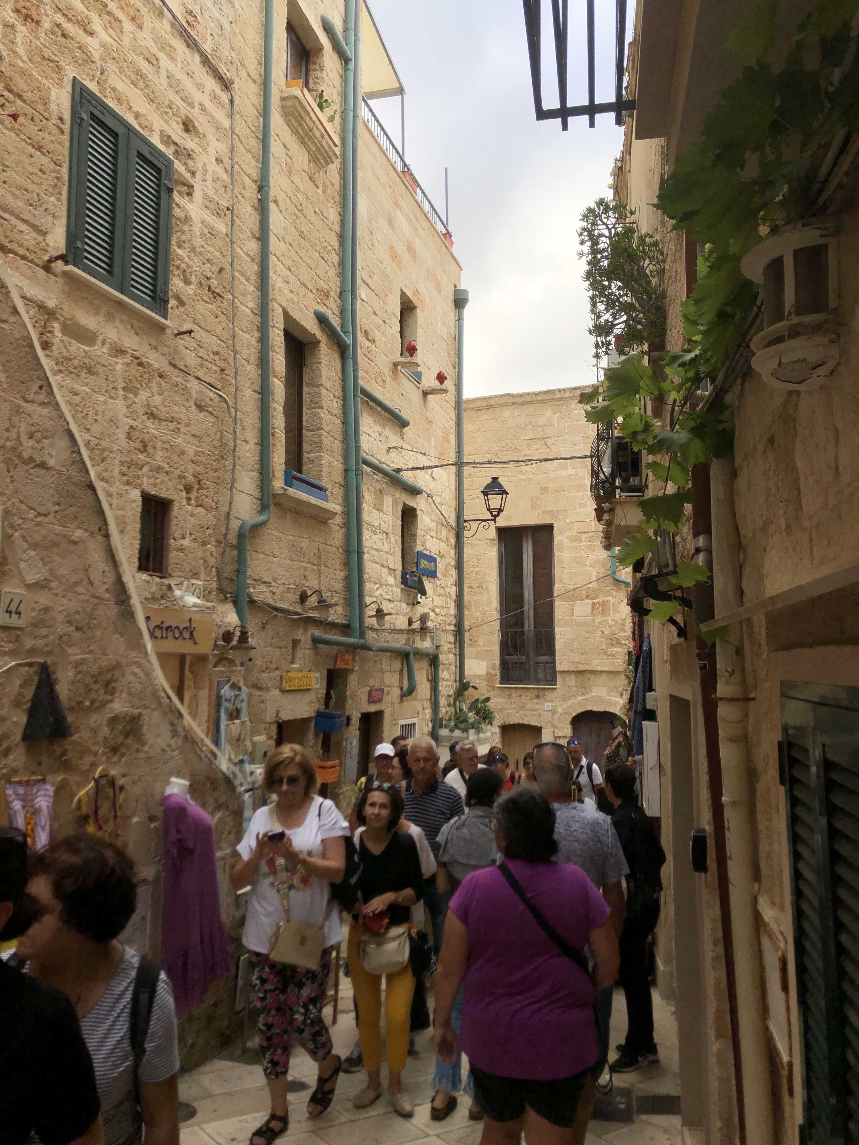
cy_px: 572
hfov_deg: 49.7
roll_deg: -0.7
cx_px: 430
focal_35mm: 28
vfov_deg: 63.4
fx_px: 926
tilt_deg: +5.9
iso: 20
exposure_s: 1/558
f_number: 1.8
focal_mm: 4
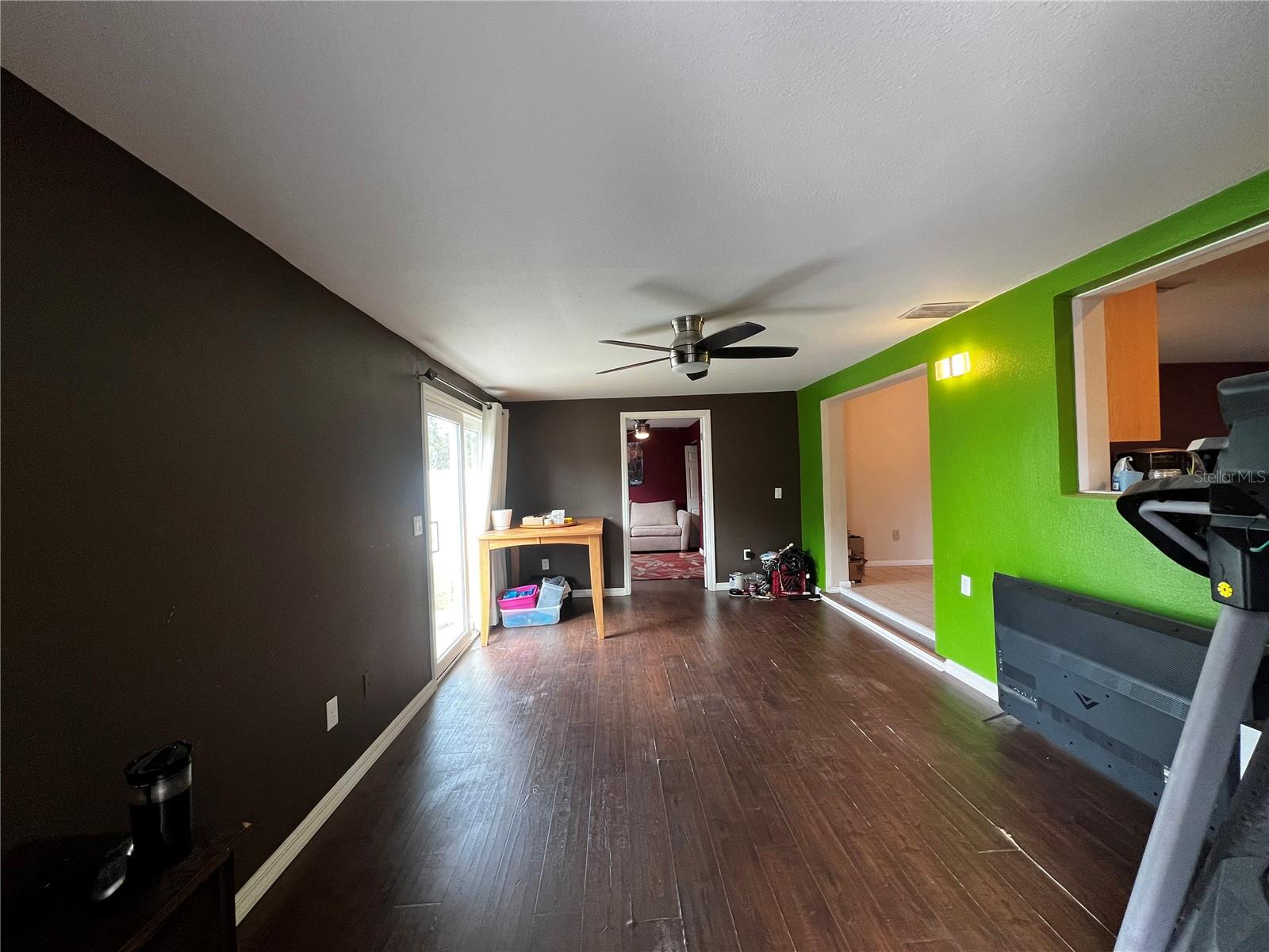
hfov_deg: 106.2
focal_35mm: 13
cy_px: 476
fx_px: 477
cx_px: 634
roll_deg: +1.4
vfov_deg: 89.9
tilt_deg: -0.6
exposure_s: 1/99
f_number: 1.8
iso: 160
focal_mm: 1.57
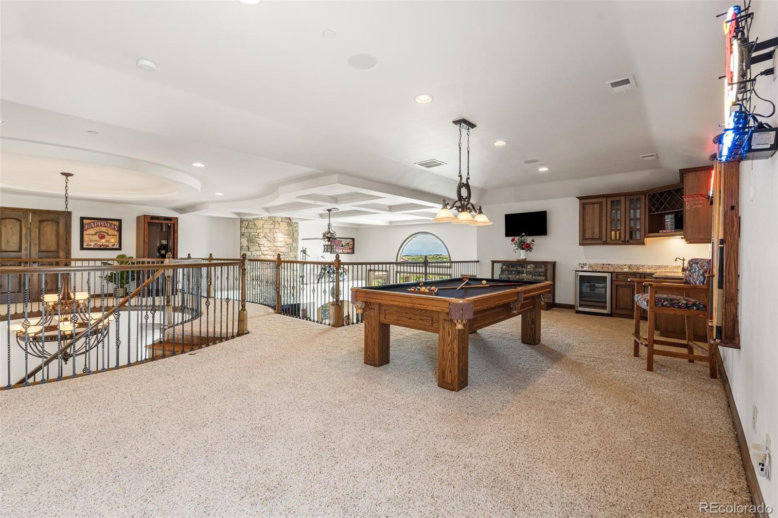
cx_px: 389
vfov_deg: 73.7
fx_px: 346
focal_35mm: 16
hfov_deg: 96.7
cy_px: 259
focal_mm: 16
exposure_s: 1/6
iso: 800
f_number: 8
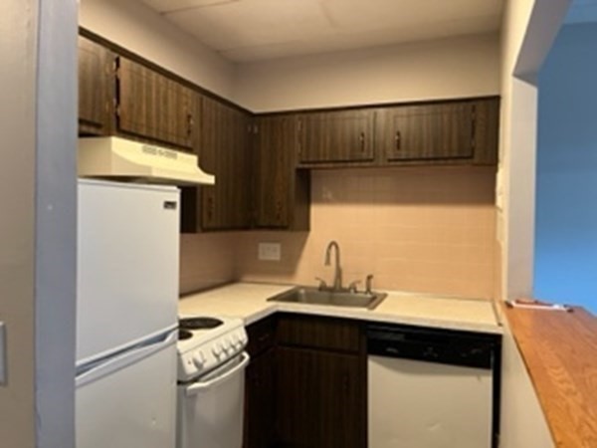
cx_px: 298
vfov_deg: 53.1
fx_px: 448
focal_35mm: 26
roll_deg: -0.7
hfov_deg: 67.3
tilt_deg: -1.1
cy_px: 224
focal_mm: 5.1
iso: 200
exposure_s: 1/60
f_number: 1.6
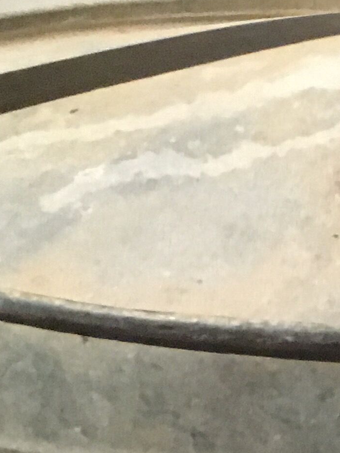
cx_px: 603
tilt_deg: -31.4
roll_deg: -3.0
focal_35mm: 126
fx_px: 1650
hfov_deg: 11.0
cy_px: 480
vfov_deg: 15.3
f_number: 2.2
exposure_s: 1/17
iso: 320
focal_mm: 4.15
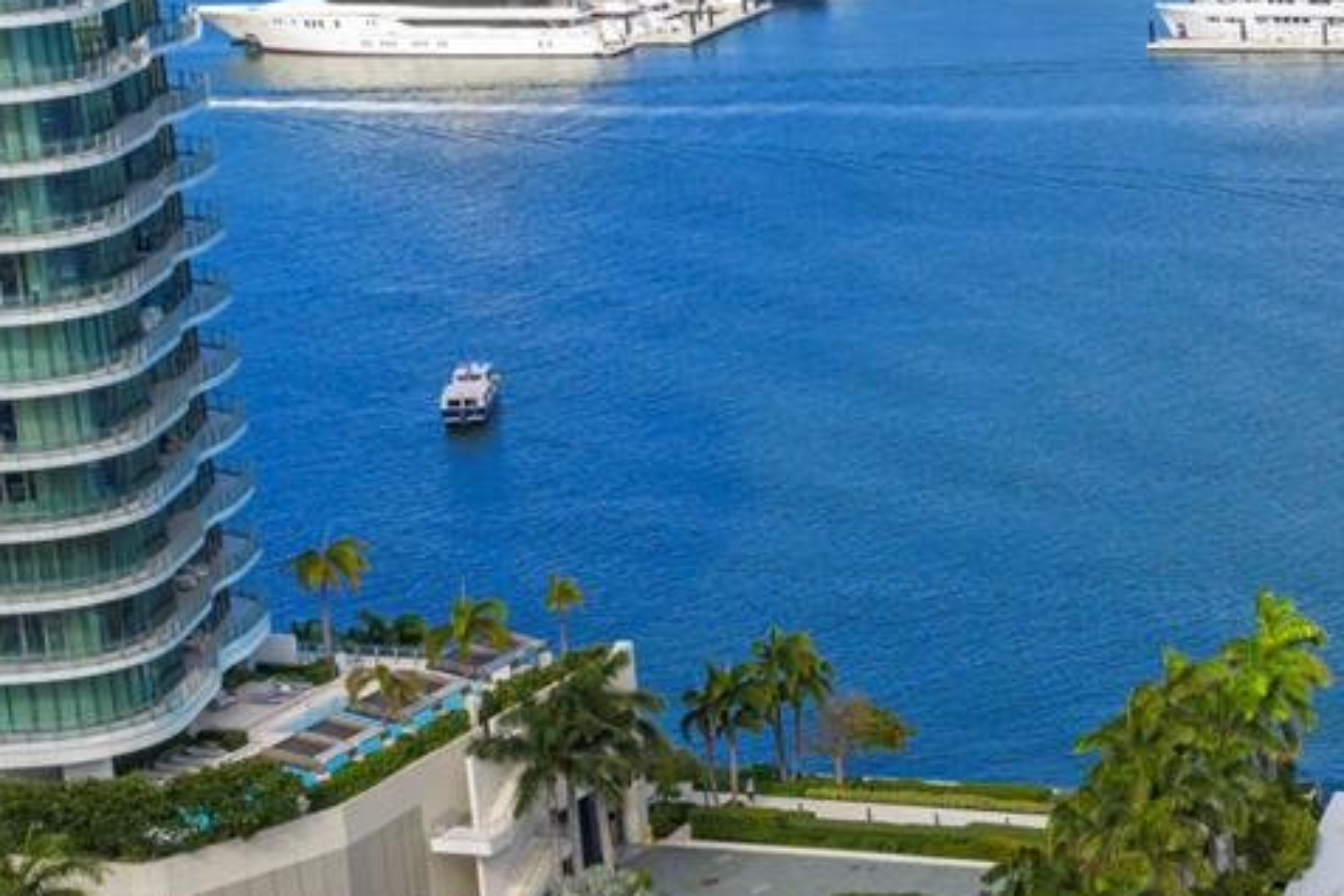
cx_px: 1958
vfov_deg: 14.6
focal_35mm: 94
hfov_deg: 19.2
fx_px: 3509
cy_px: 454
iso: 100
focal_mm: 14.45
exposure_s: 1/320
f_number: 5
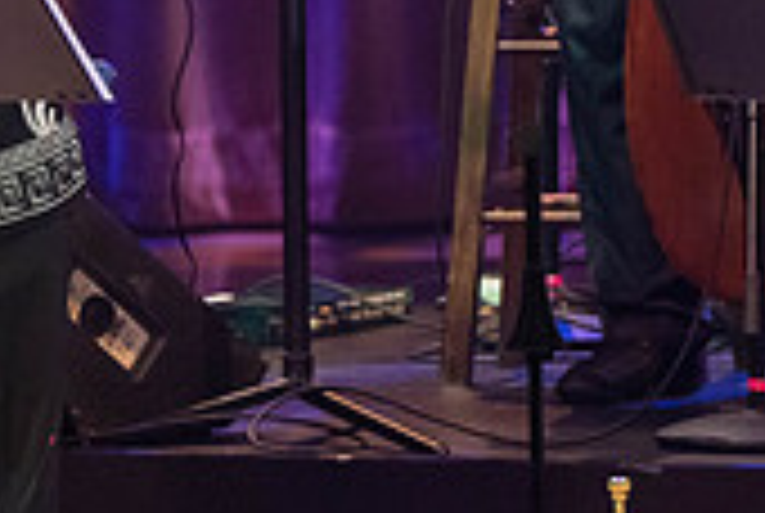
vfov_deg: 1.1
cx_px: -104
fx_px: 27268
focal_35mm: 1281
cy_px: 61
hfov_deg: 1.6
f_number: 5.6
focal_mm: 376
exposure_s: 1/250
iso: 3200
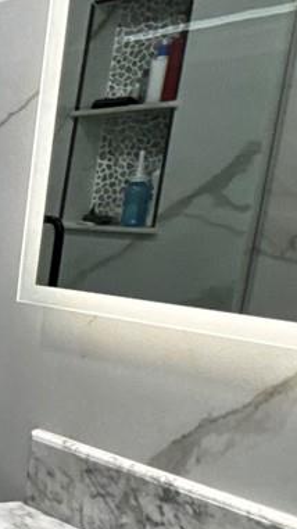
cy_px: 333
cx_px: -545
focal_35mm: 64
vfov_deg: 32.7
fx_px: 897
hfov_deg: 11.9
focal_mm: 2.22
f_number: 2.2
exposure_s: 1/120
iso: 200
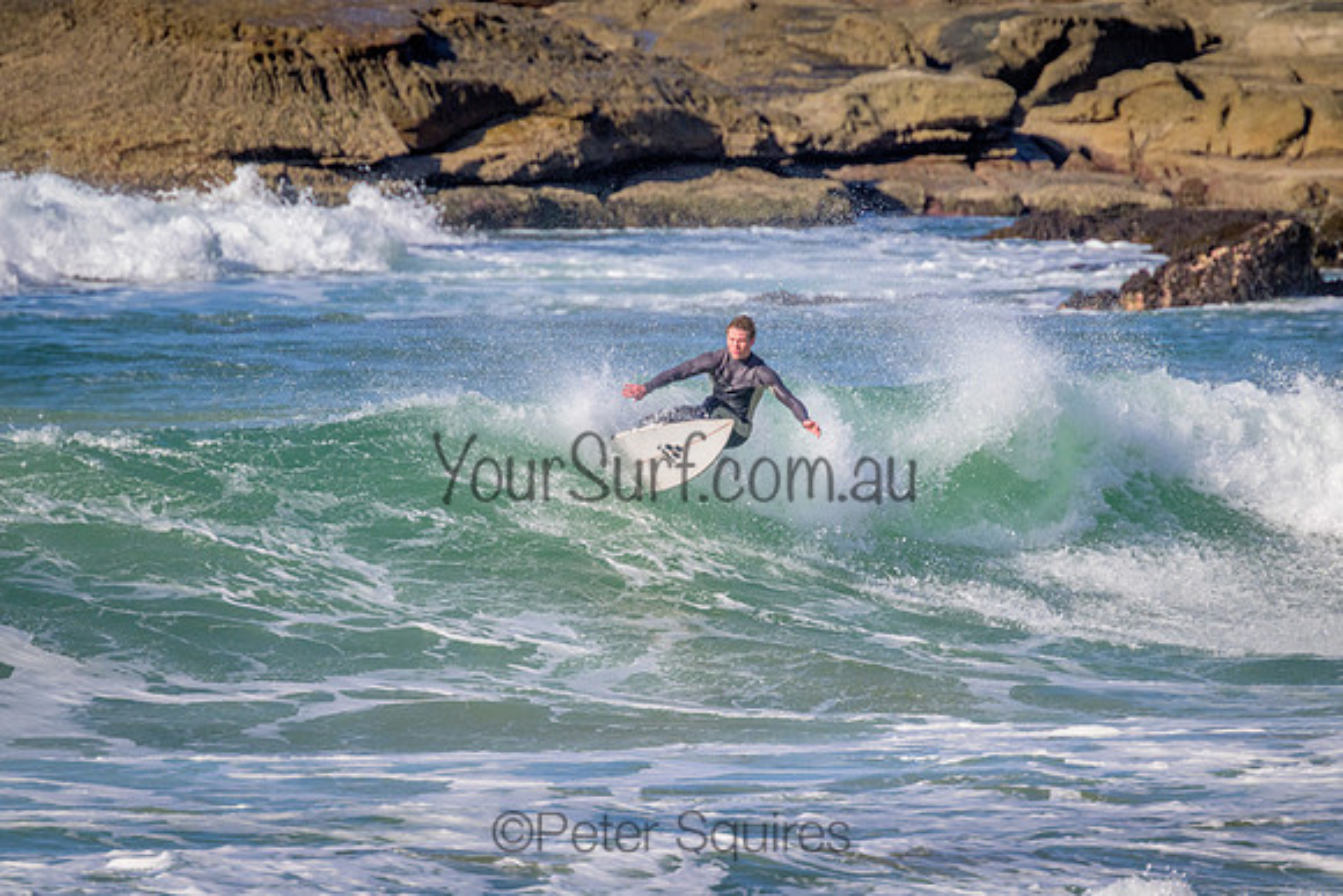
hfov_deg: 2.6
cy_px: 448
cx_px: 672
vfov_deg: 1.7
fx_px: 29850
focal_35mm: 800
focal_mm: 800
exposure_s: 1/2000
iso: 1250
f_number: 11
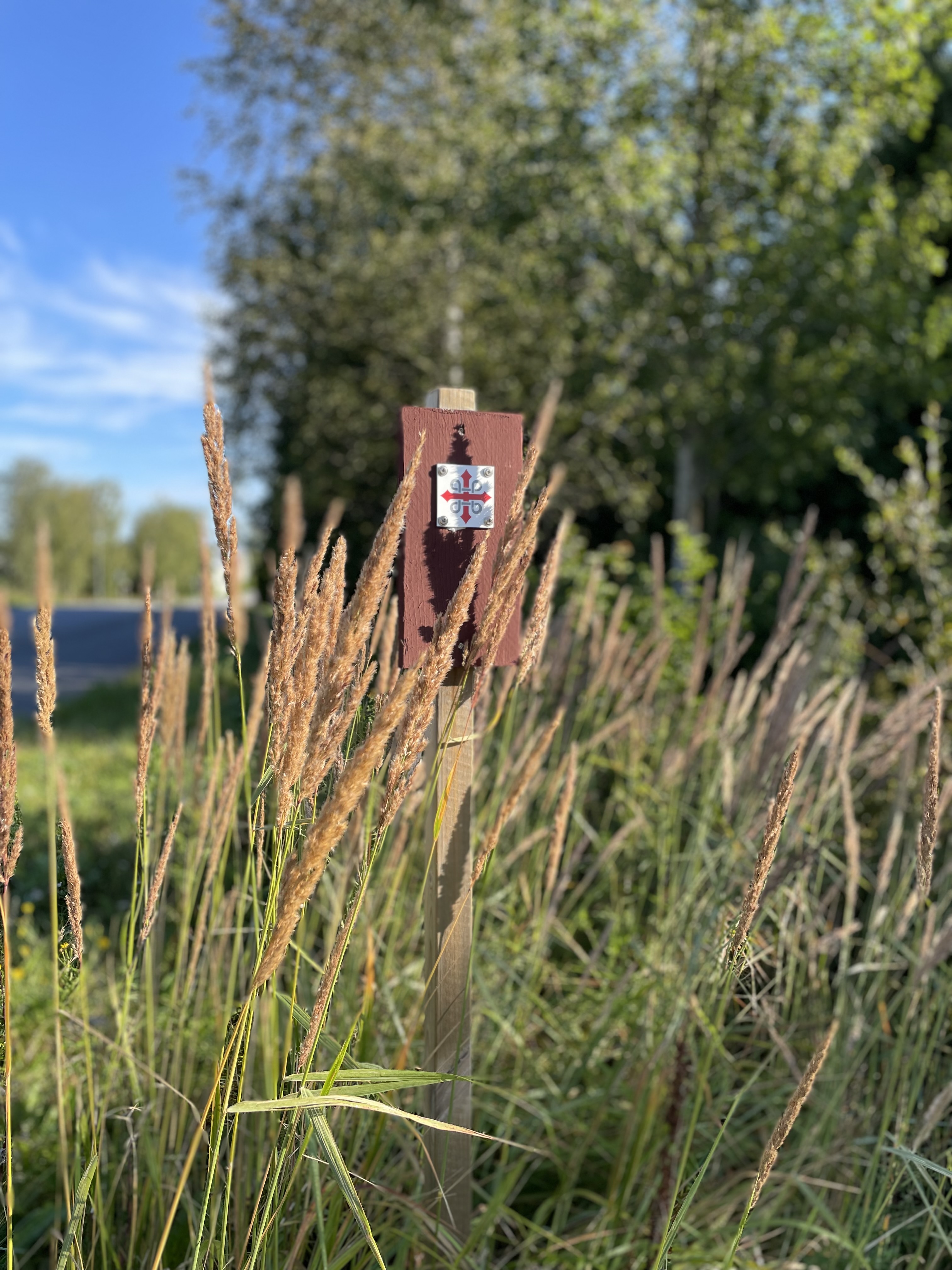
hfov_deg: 53.1
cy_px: 635
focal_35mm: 26
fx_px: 953
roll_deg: -1.6
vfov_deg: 67.3
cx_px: 476
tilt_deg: -3.7
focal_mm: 4.2
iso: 50
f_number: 1.6
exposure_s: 1/1052
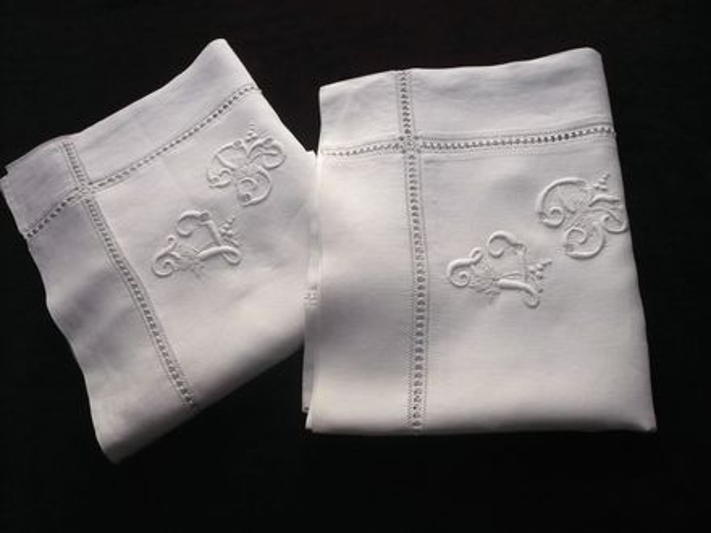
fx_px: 719
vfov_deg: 40.7
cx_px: 356
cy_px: 266
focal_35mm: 35
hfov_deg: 52.6
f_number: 2.8
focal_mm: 5.8
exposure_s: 1/500
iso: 400
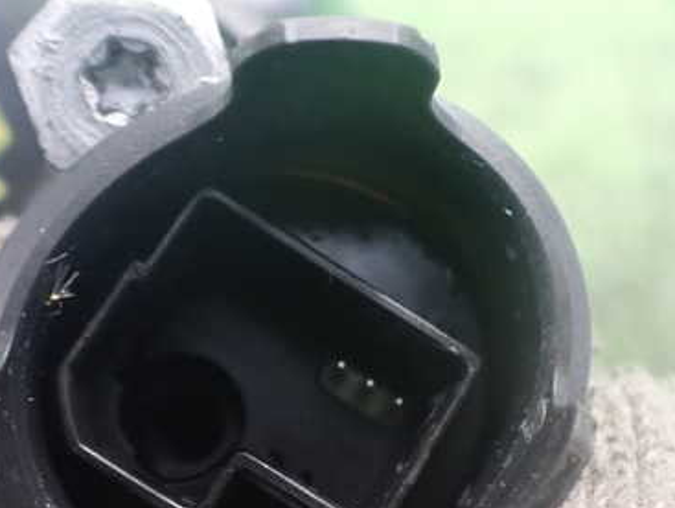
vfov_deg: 29.4
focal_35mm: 49
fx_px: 956
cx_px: 381
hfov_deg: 38.8
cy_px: 368
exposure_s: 1/30
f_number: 2.3
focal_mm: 5.4
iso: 1600
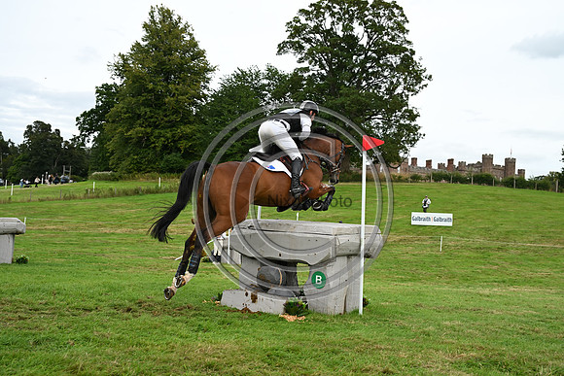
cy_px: 188
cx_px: 282
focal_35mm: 39
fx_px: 611
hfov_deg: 49.5
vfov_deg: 34.2
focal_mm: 39
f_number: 4.5
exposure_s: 1/1250
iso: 500
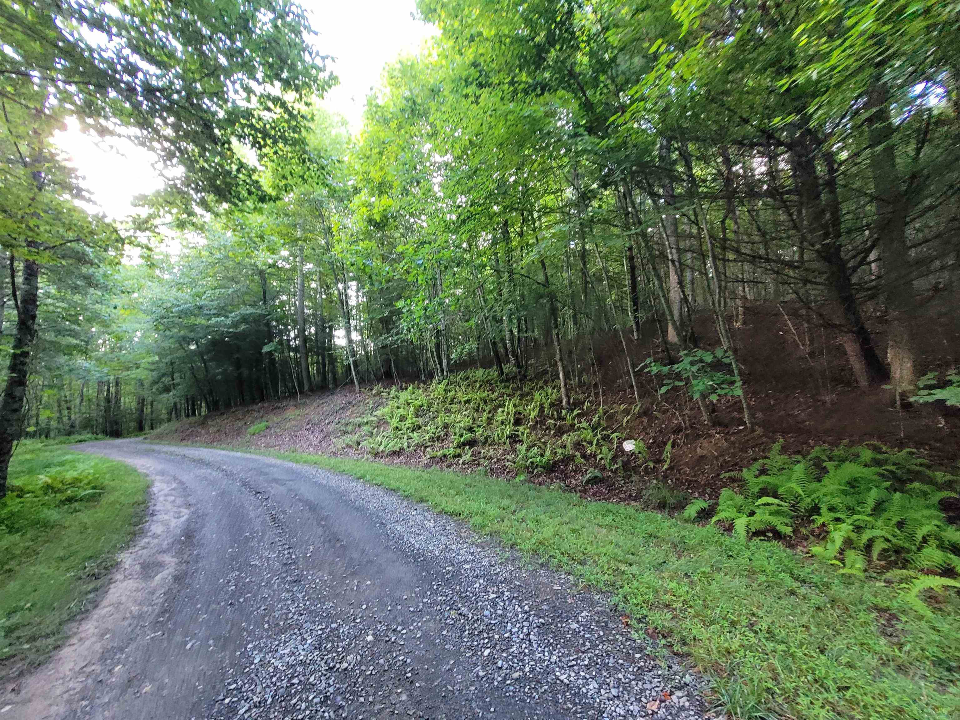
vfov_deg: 89.9
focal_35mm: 13
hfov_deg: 106.2
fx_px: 361
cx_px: 480
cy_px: 360
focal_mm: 1.74
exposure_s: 1/60
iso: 400
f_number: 2.2
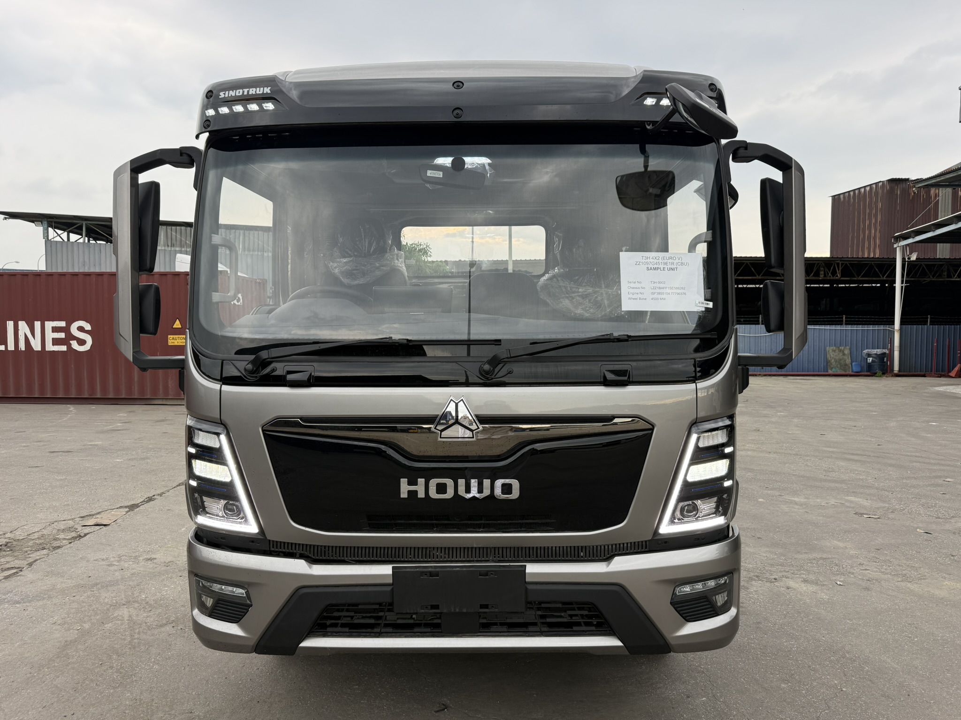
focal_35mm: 24
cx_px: 480
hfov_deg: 71.6
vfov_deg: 56.8
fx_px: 666
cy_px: 360
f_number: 1.78
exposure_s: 1/217
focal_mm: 6.76
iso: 100
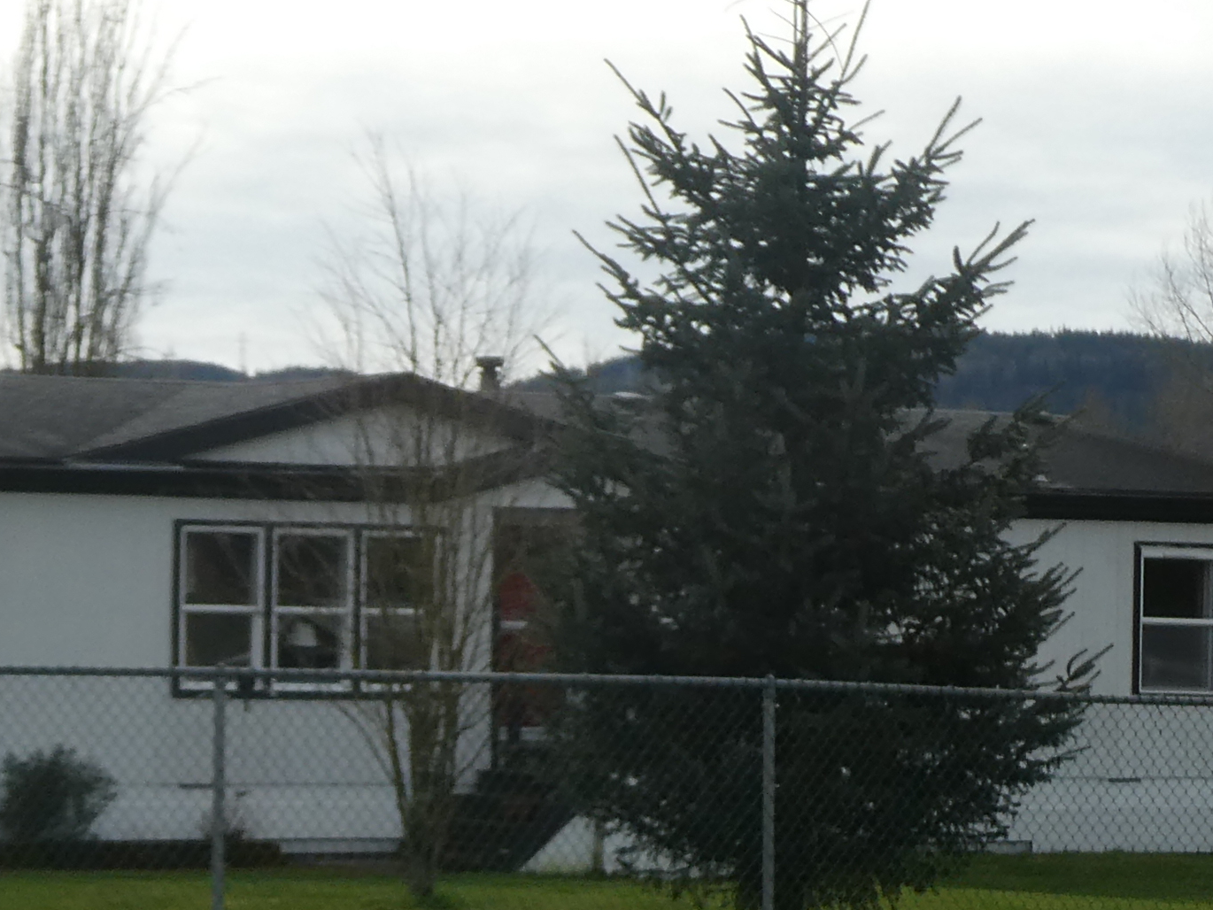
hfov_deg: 14.1
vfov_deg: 10.6
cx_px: 483
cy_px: 675
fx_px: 4907
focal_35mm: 140
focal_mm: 6.7
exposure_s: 1/1000
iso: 80
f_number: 3.7
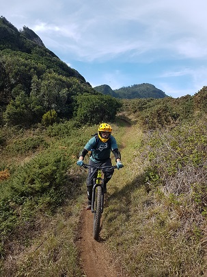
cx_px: 104
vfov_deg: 67.3
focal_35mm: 26
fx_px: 207
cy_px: 138
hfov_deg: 53.1
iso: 40
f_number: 1.7
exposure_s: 1/1352
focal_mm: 4.2
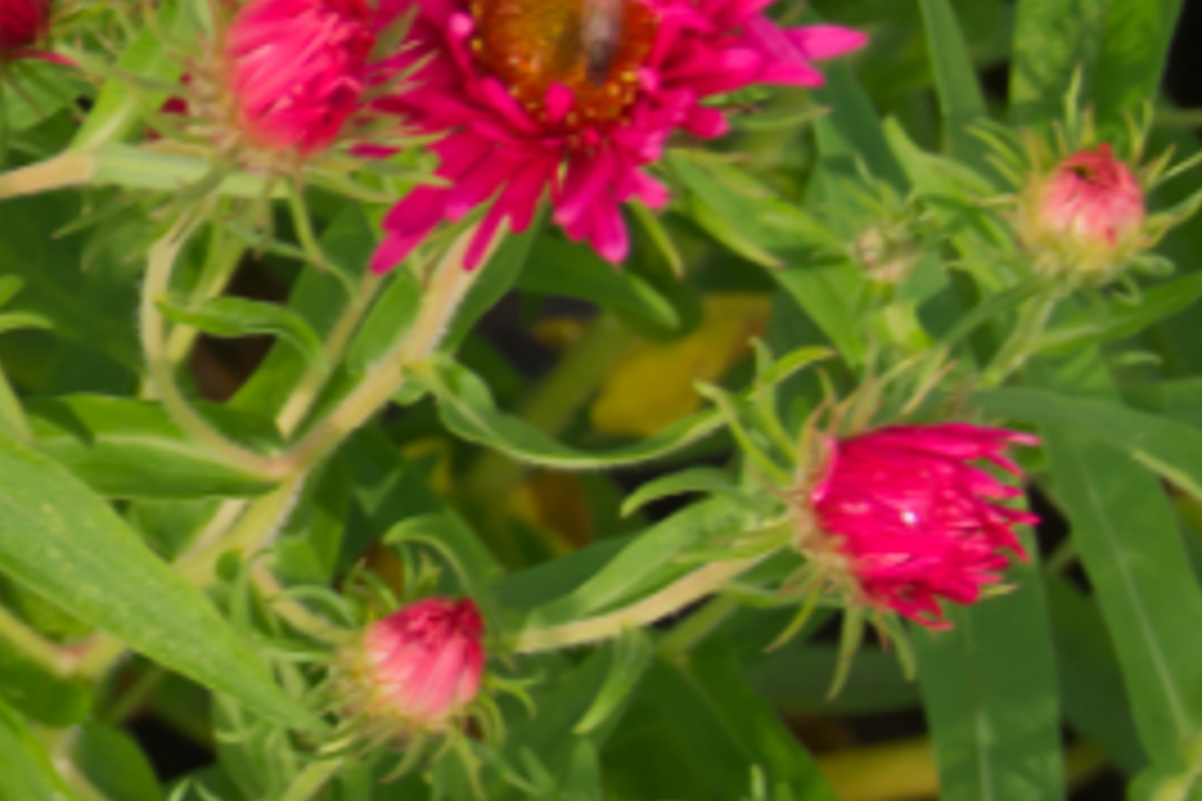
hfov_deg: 5.4
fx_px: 12395
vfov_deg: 3.7
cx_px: -1369
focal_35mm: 371
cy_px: -279
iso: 160
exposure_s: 1/100
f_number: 10
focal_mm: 55
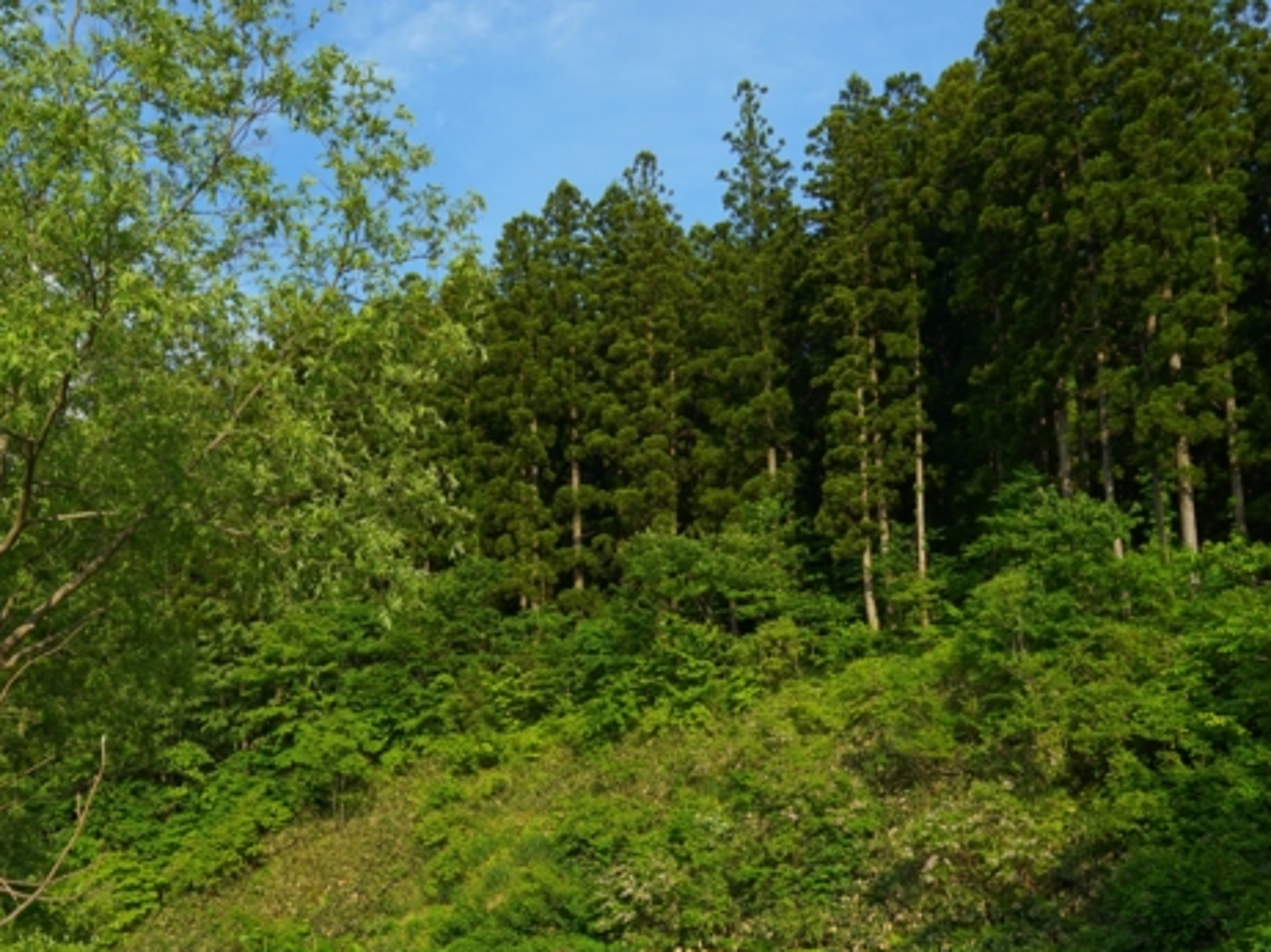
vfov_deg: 35.2
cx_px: 514
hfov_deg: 46.6
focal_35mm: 40
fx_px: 1468
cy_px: 710
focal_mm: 24
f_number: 9
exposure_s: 1/125
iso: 100
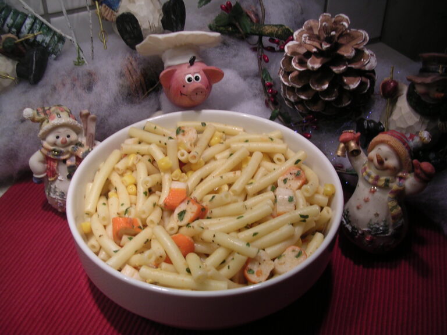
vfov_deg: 37.7
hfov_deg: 49.0
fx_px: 491
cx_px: 224
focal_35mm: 38
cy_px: 168
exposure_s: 1/59.6
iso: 100
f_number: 2.8
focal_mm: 5.8
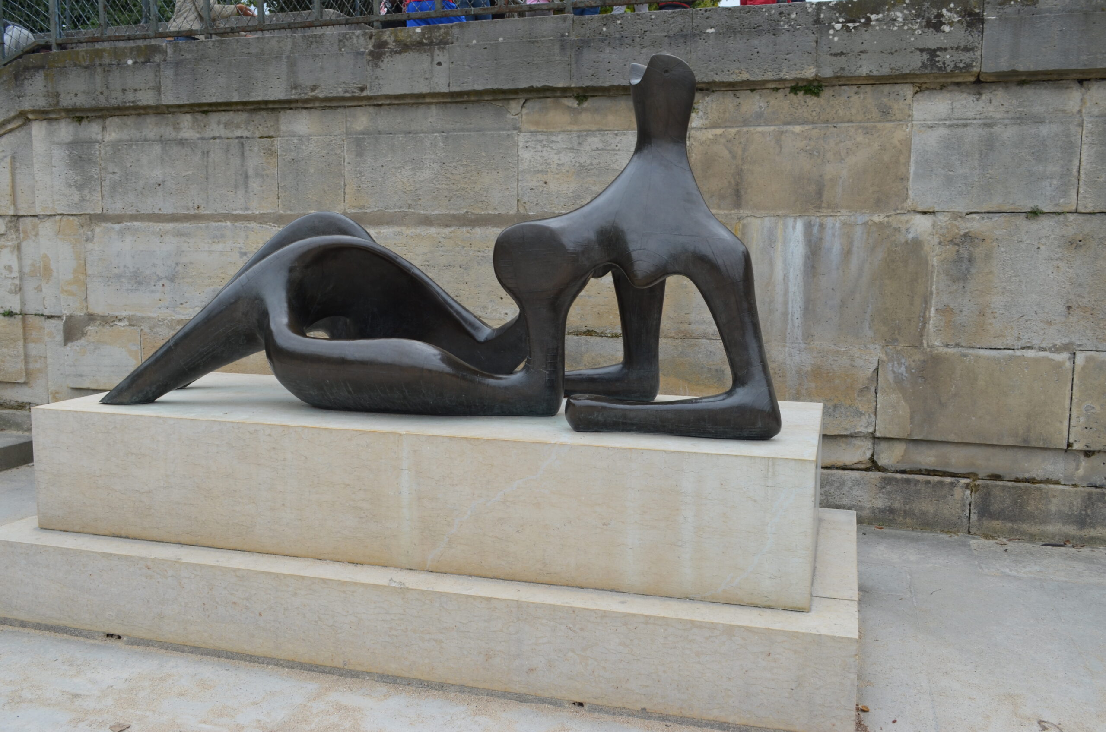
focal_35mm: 33
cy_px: 366
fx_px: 1012
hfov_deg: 57.3
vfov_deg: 39.8
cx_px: 553
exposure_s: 1/250
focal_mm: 22
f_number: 8
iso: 140
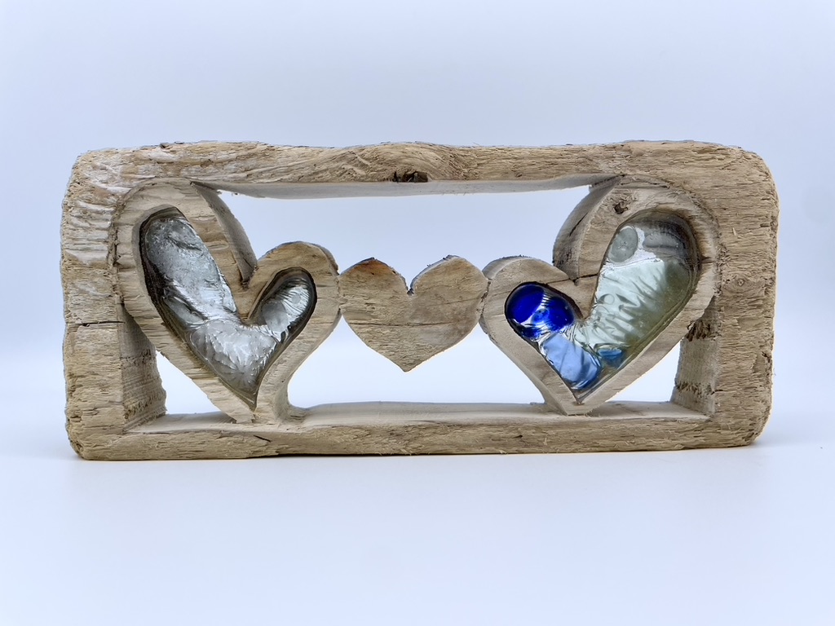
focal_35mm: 26
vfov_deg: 53.1
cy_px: 313
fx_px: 627
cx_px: 418
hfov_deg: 67.3
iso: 32
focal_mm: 4.2
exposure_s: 1/1033
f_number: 1.6
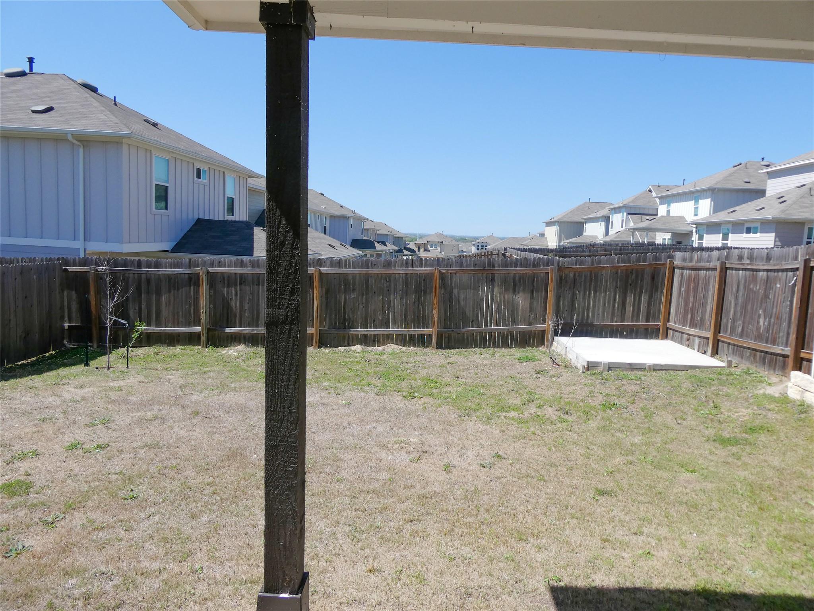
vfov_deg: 56.8
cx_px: 407
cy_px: 306
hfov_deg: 71.6
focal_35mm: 24
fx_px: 564
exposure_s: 1/1000
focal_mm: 4.3
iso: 80
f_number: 3.3
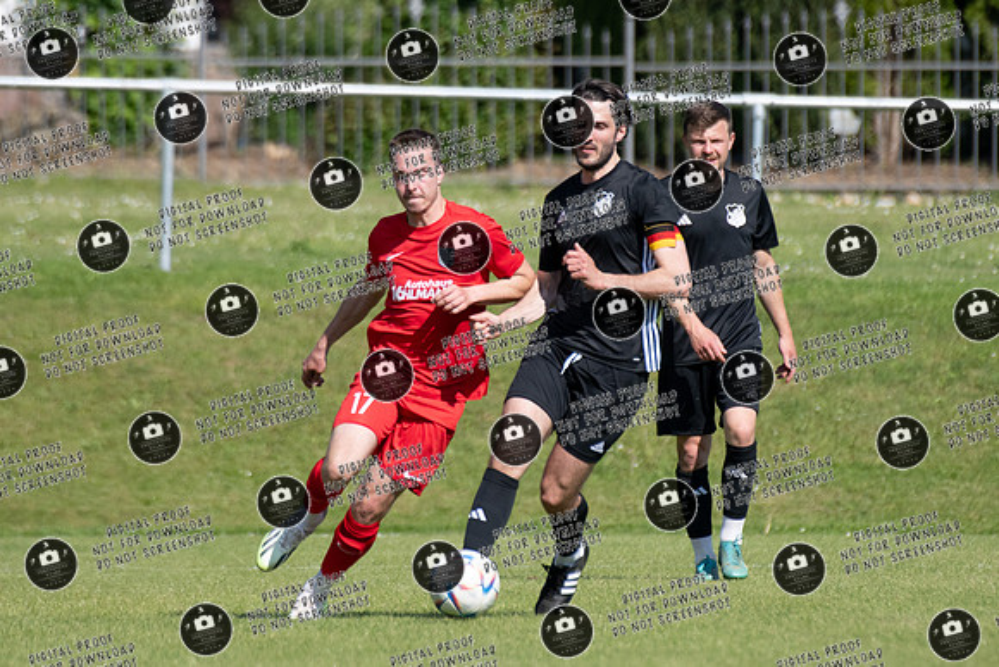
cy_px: 303
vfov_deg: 1.8
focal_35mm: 775
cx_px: 516
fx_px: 21519
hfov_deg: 2.7
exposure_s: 1/1600
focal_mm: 440
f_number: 5.6
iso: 360
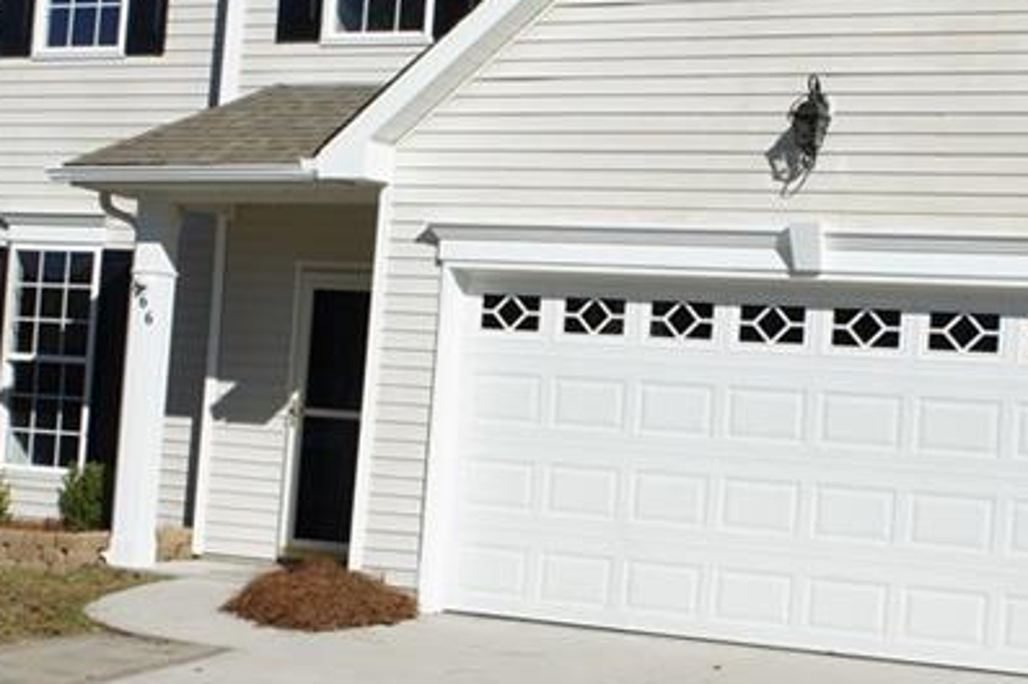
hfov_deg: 25.0
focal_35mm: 81
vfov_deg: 16.8
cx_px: 500
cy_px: 387
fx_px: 2319
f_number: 11
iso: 200
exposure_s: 1/400
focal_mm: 21
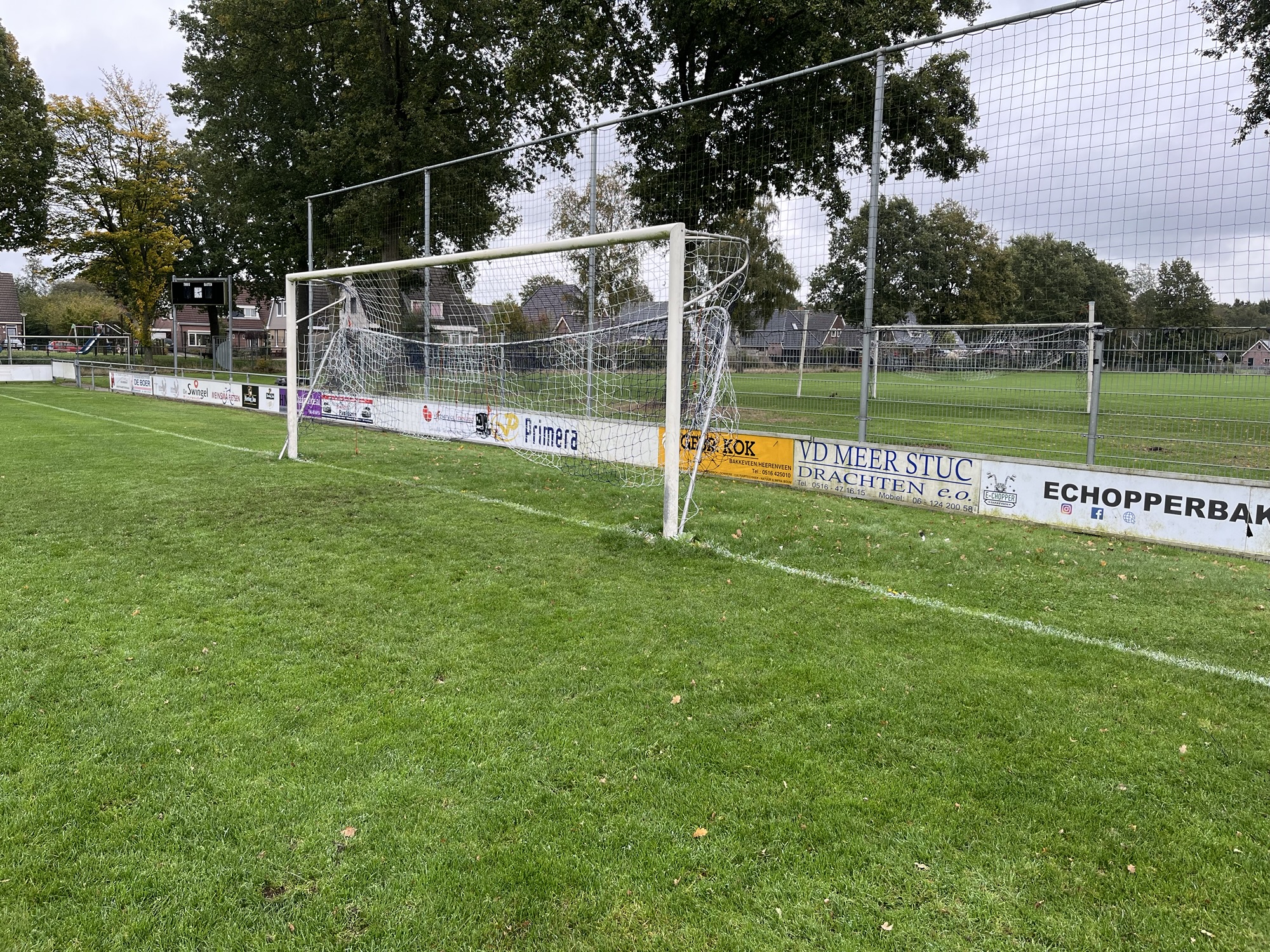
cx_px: 635
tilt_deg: -6.7
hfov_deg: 67.3
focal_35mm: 26
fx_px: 954
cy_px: 476
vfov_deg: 53.1
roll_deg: -1.0
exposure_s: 1/515
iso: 50
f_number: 1.6
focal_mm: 5.1
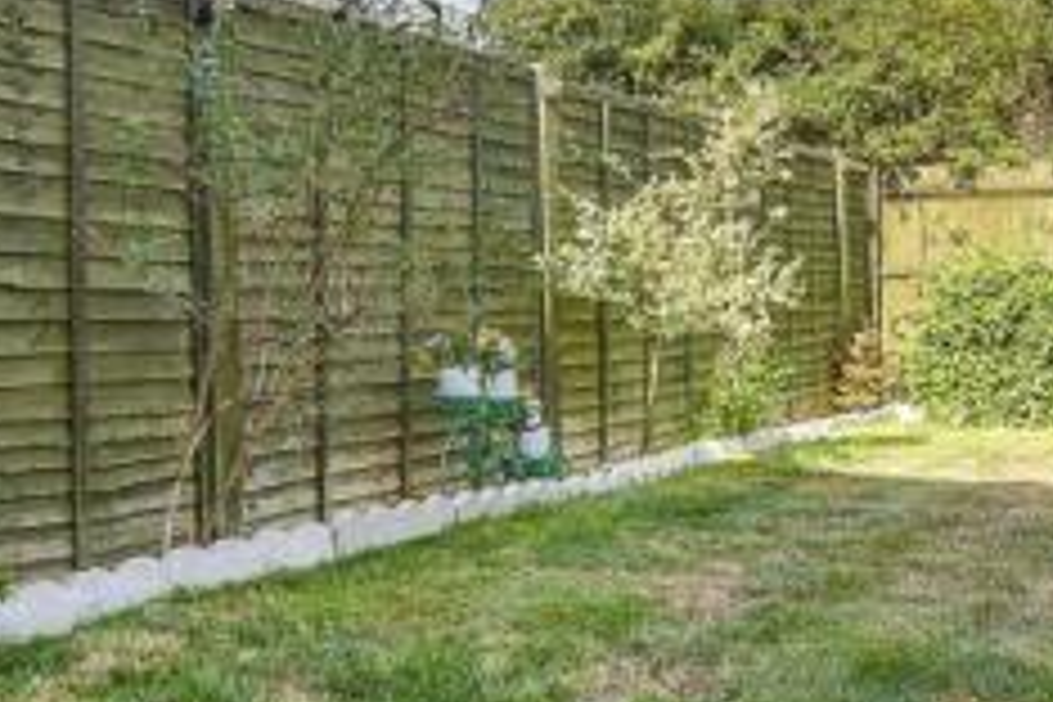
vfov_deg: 19.4
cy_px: 308
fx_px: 2047
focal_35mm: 70
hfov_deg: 28.8
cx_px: 646
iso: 160
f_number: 8
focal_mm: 17
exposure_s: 1/160
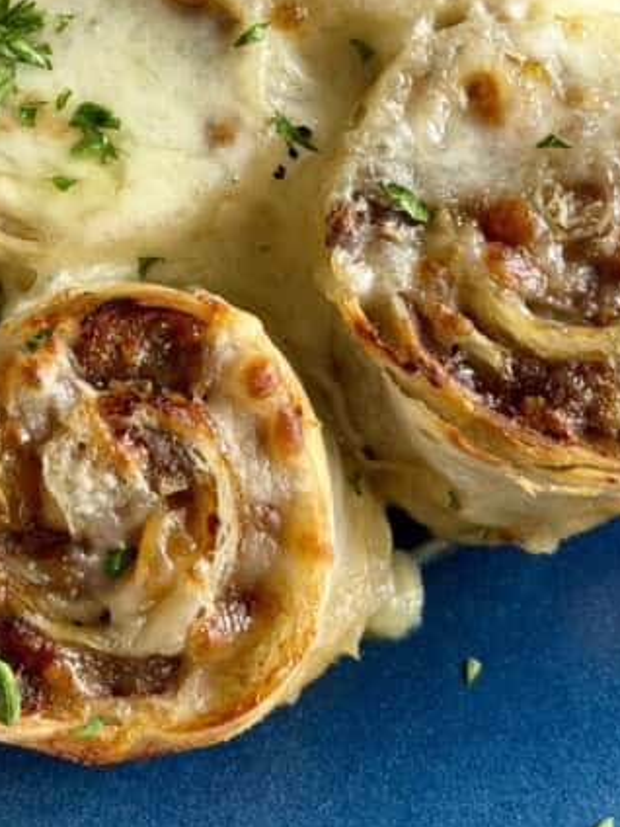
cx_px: 170
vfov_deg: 17.6
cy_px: 97
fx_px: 2627
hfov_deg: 13.4
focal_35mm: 110
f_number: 1.8
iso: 100
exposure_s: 1/114
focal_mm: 6.8
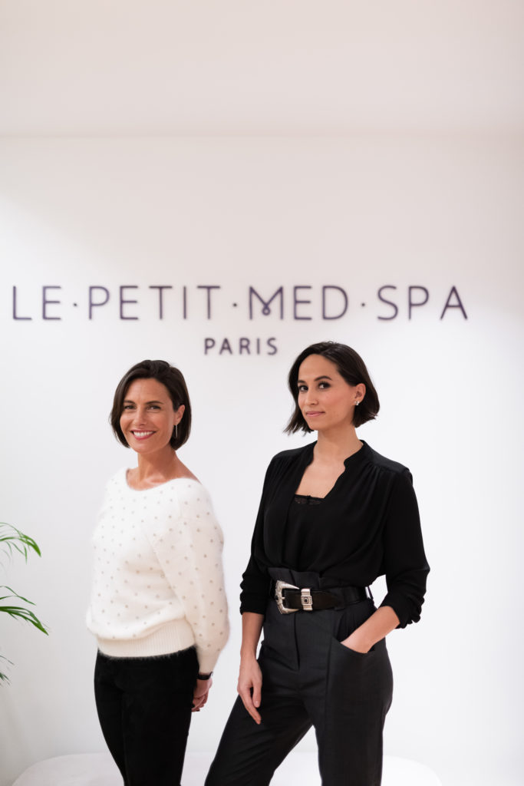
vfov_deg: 39.6
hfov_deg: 27.0
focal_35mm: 50
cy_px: 393
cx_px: 262
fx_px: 1091
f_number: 1.4
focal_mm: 50
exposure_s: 1/320
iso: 1250
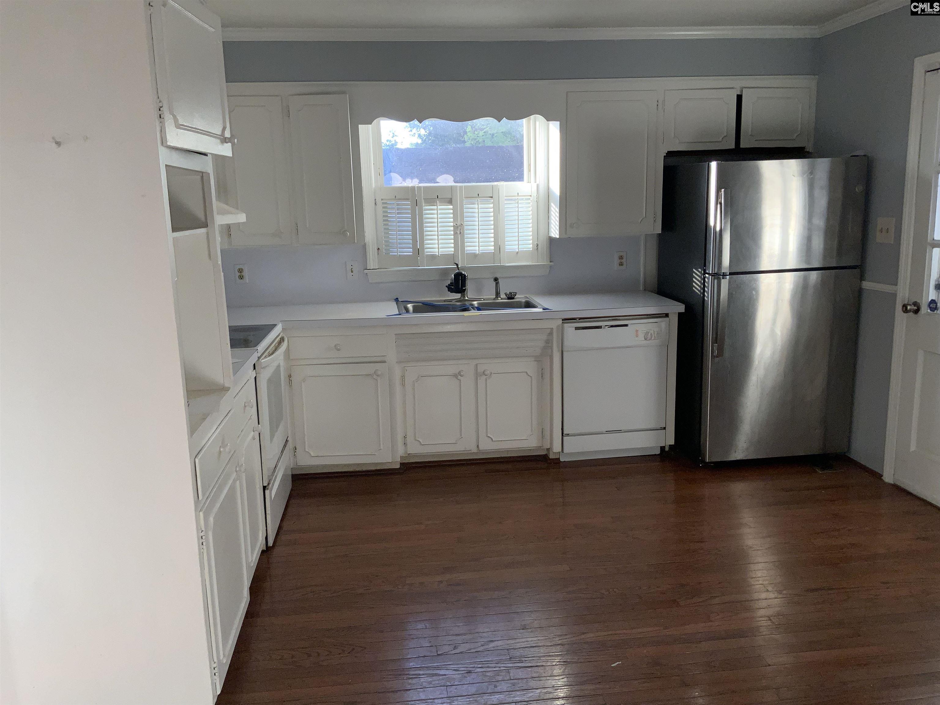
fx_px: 787
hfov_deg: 61.7
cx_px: 470
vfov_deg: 48.2
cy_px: 352
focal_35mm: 29
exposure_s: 1/107
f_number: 1.8
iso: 20
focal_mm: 3
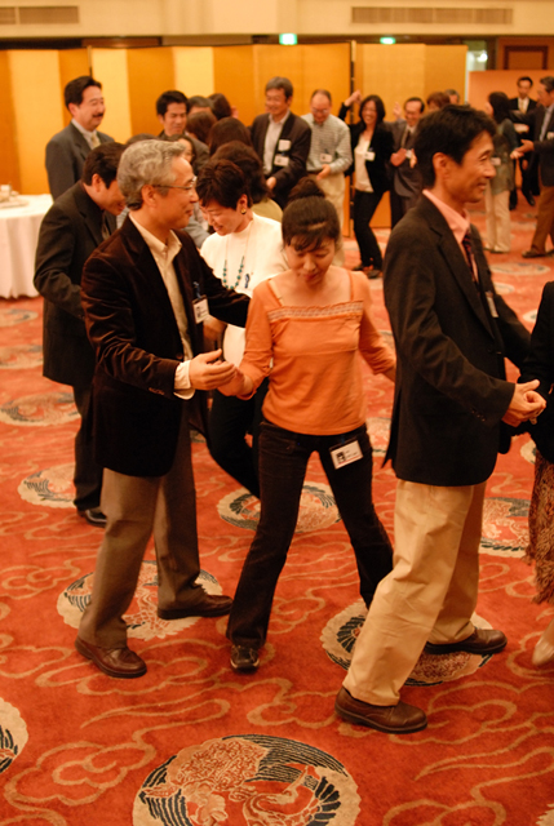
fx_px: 966
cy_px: 413
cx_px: 277
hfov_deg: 32.0
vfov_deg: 46.3
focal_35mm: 42
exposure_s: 1/80
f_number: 2
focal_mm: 28
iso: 800
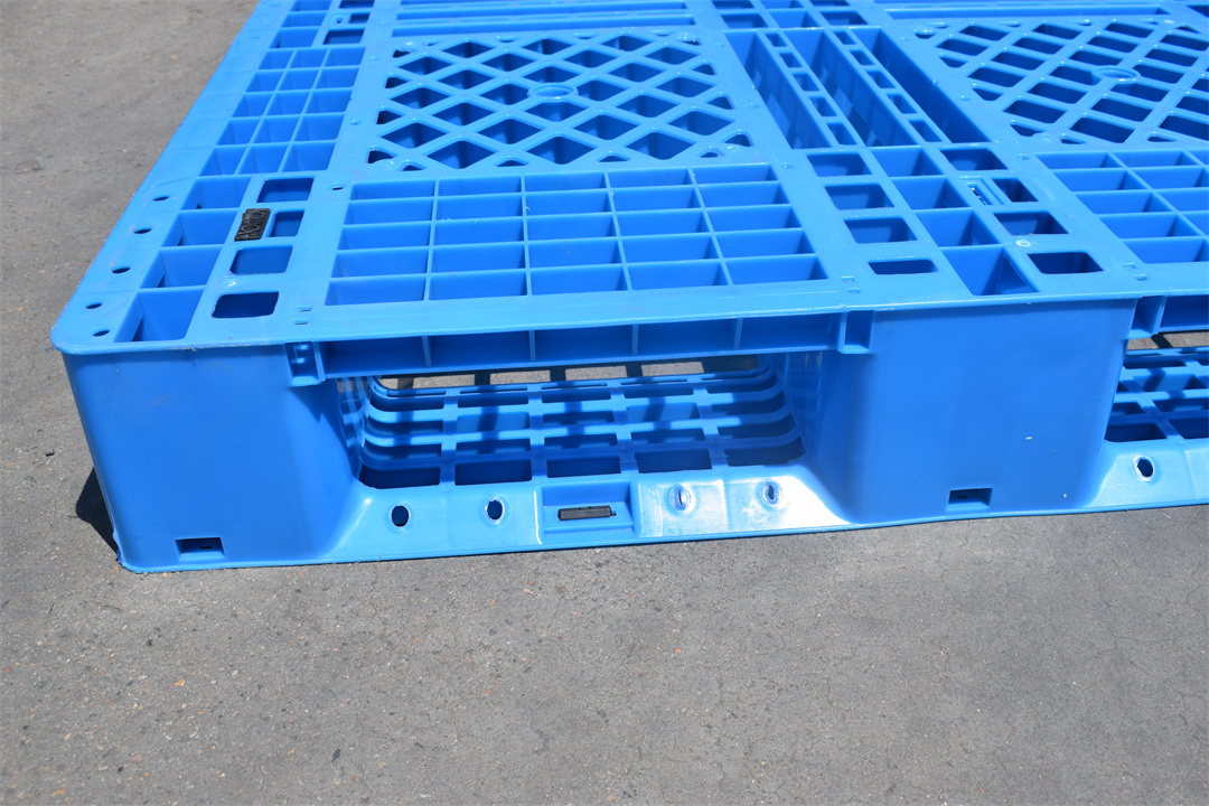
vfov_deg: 36.9
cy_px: 403
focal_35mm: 36
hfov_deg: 53.1
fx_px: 1209
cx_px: 604
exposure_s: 1/320
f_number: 9
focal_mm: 24
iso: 100
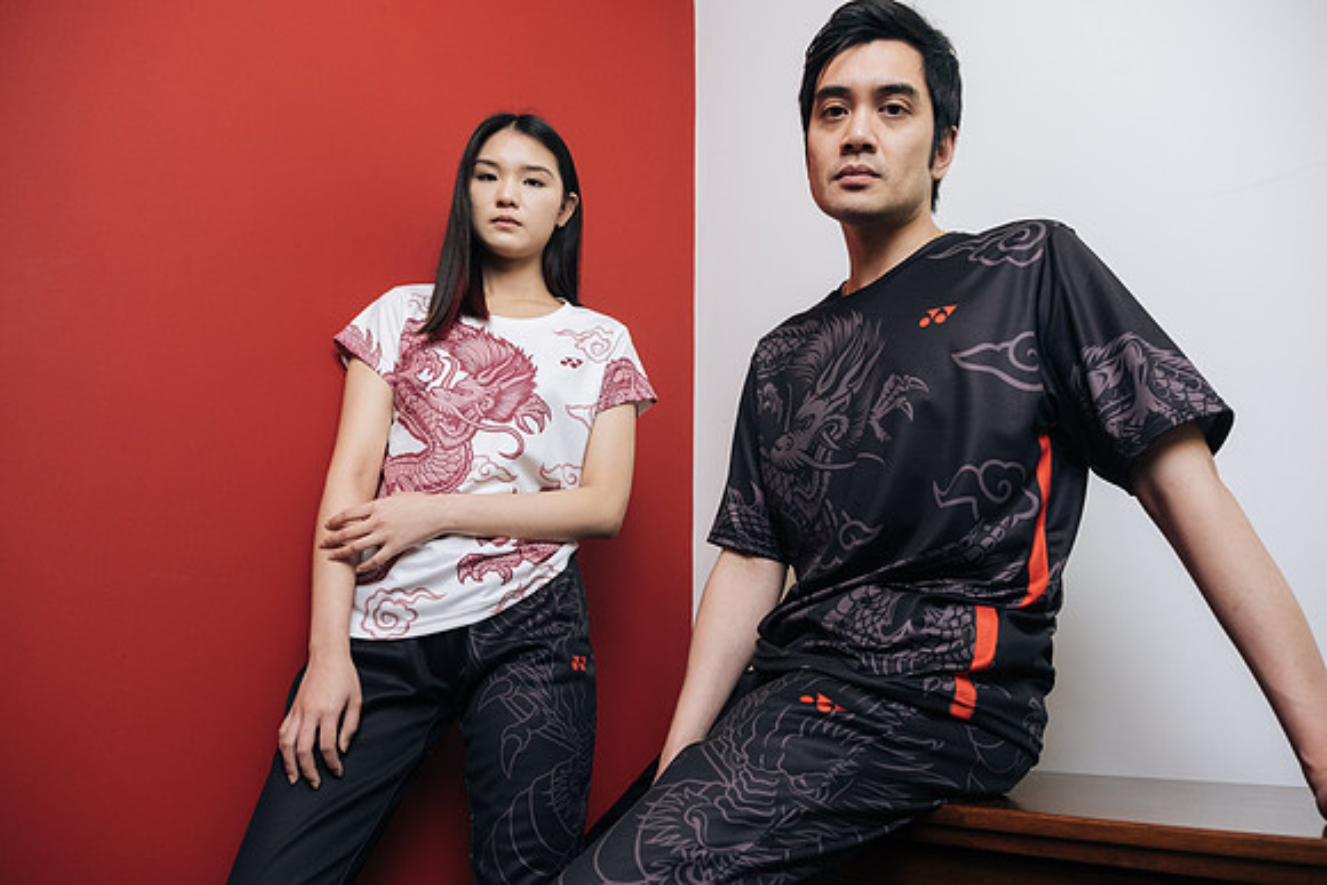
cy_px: 442
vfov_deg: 53.2
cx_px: 664
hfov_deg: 73.7
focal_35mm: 24
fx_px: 885
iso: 1000
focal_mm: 16
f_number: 3.2
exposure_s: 1/125
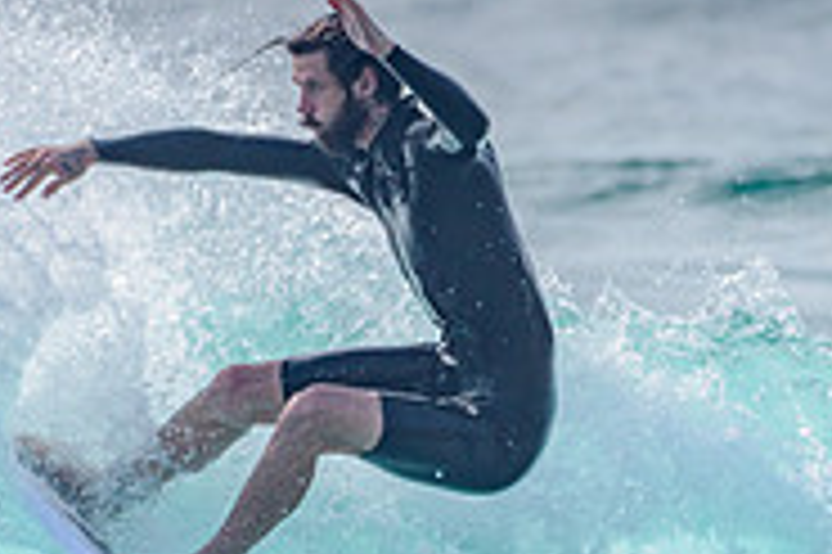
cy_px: 436
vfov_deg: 0.7
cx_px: 201
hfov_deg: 1.1
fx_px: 44448
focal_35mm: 1925
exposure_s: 1/2000
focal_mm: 500
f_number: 5.6
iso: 140
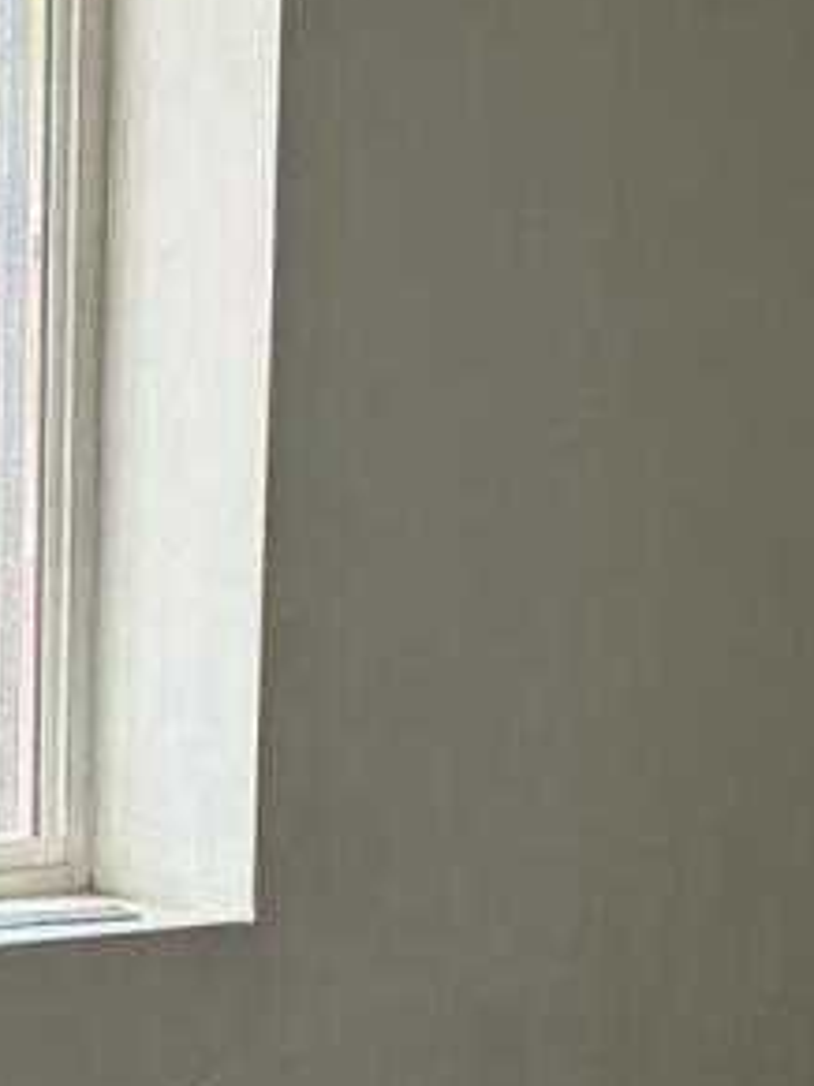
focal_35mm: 179
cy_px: 1224
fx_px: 5616
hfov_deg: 8.1
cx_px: -385
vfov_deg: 10.9
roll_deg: +0.7
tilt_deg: -11.8
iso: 125
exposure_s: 1/140
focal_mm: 5.96
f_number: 1.6
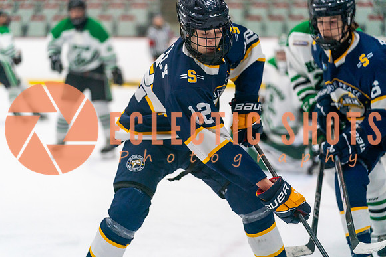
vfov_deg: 11.8
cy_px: 128
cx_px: 193
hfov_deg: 17.6
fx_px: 1244
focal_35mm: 116
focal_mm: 116
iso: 3200
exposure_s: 1/1250
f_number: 2.8
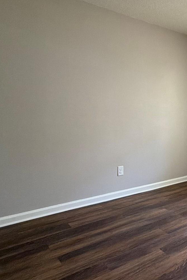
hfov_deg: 39.4
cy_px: 121
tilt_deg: -0.5
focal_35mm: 30
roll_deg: +0.6
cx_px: 179
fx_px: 234
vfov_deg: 61.7
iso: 200
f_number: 2.2
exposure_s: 1/120
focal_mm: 2.22
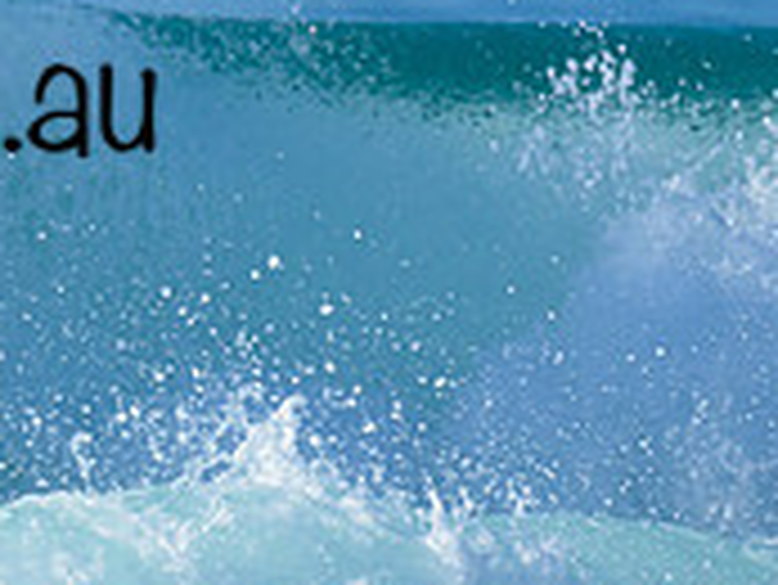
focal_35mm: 3534
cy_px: -57
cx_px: -447
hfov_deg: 0.6
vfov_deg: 0.4
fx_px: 79482
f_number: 6.3
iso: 360
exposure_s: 1/2000
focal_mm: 800
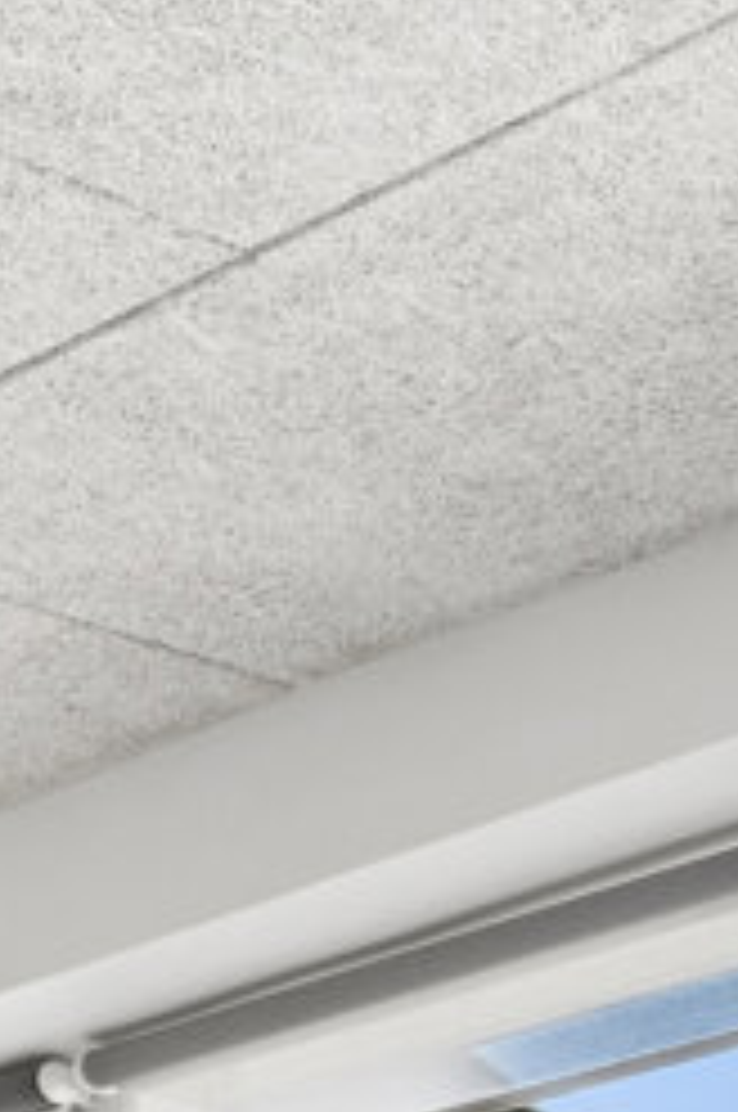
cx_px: 990
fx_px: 4502
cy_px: 2269
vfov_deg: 12.3
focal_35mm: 146
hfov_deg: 9.2
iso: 400
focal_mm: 20
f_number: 8
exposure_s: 1/320
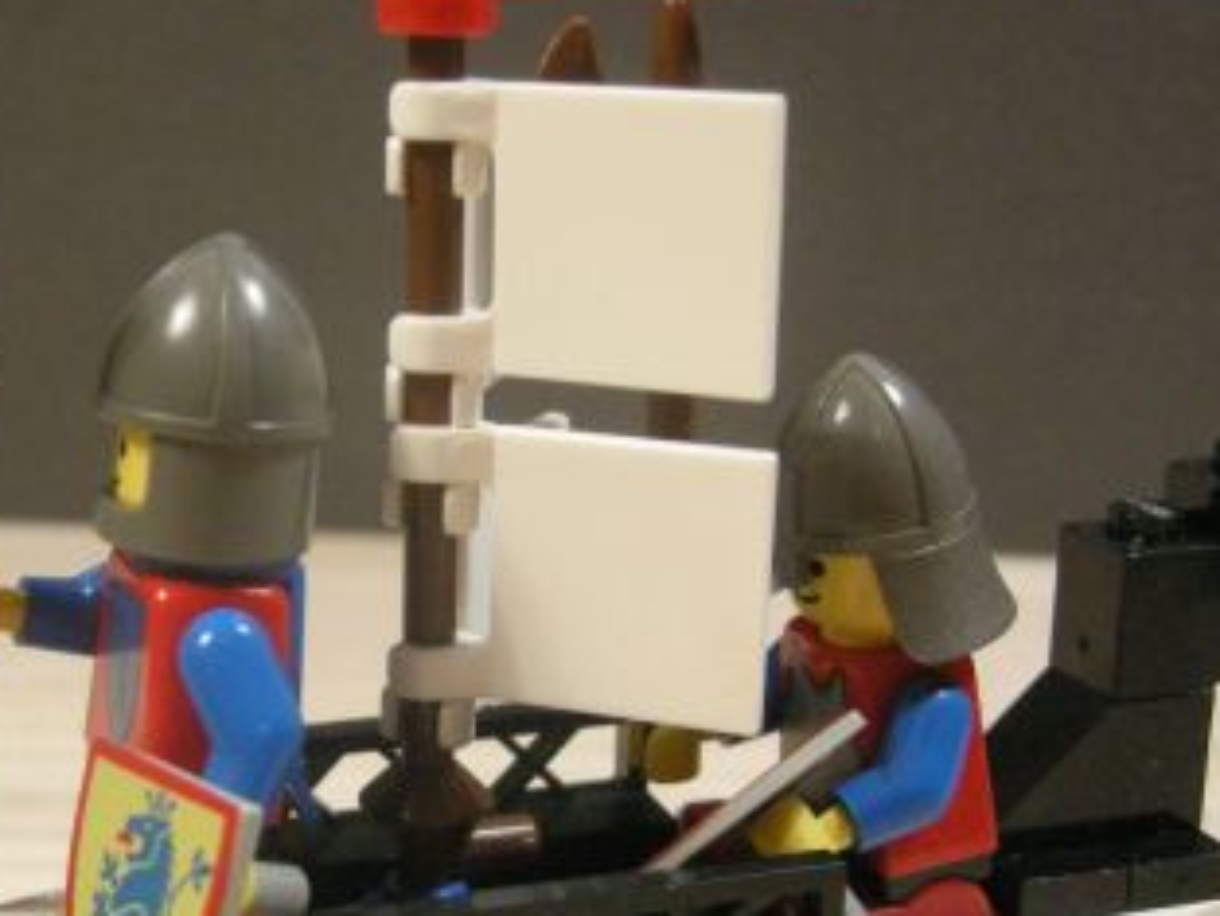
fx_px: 2433
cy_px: 639
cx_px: 425
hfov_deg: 28.0
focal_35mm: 69
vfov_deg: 21.2
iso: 398
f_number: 2.7
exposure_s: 1/60
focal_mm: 7.5
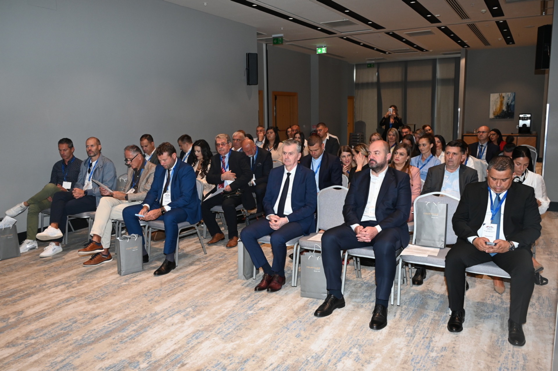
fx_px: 457
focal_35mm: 30
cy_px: 186
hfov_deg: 62.8
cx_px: 279
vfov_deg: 44.2
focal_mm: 29.5
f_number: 5.6
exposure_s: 1/60
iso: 1250
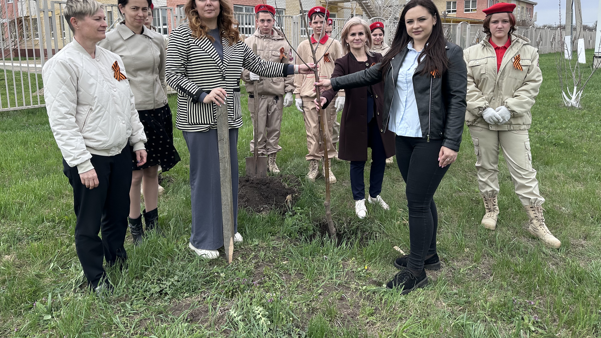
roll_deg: +0.6
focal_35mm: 27
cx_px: 308
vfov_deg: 42.2
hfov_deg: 69.9
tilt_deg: -8.2
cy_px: 106
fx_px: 430
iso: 80
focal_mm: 6.86
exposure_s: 1/2203
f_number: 1.78
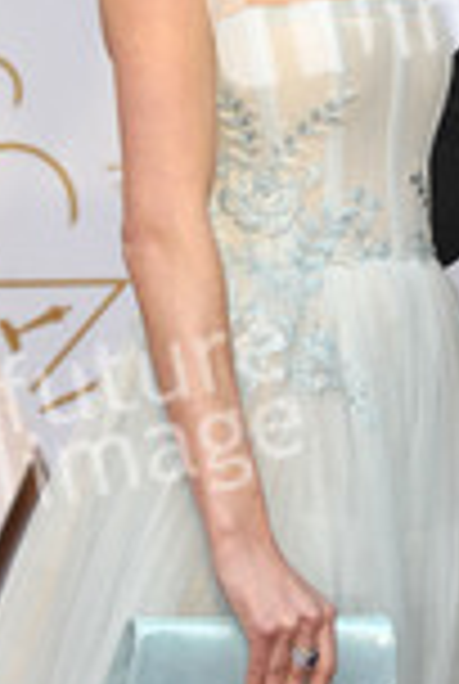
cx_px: 565
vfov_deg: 7.0
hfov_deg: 4.7
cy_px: 207
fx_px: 5597
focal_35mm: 294
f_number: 6.3
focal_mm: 112
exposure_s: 1/250
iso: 1000
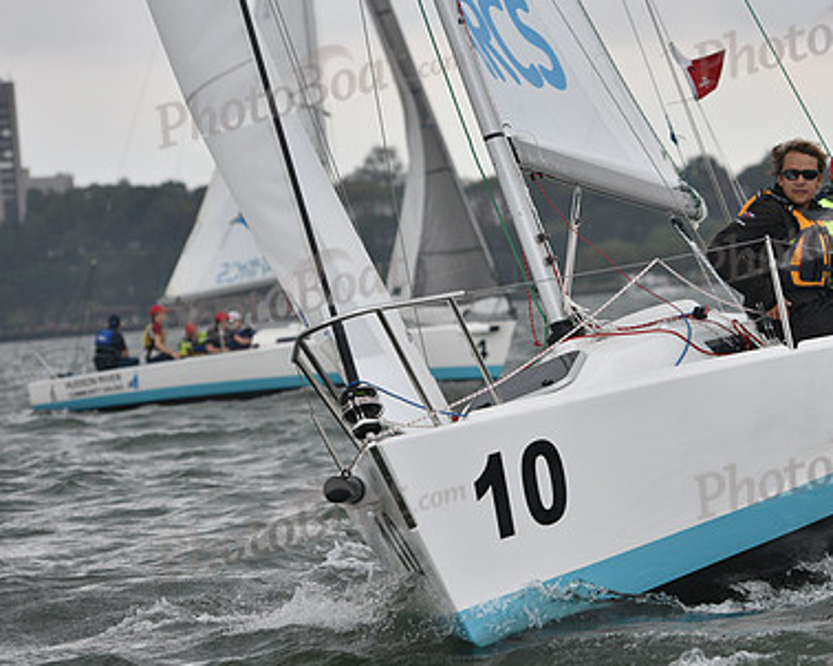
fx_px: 4263
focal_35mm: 173
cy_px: 378
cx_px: 582
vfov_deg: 8.9
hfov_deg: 11.1
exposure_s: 1/1000
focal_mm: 120
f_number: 4.5
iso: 320
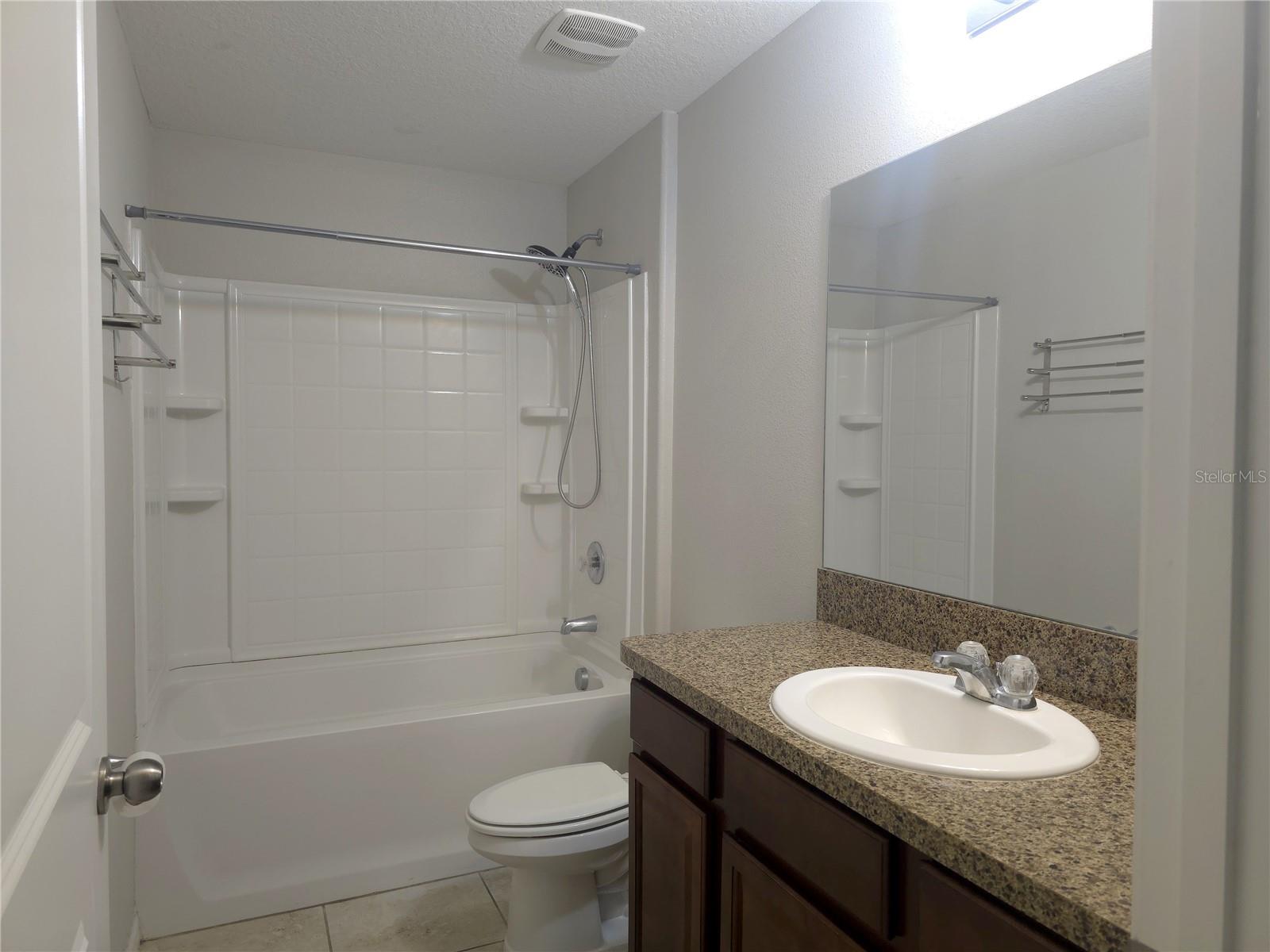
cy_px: 476
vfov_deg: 58.9
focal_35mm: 23
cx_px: 635
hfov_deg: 73.9
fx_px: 844
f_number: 1.7
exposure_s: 1/60
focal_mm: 6.3
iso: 125
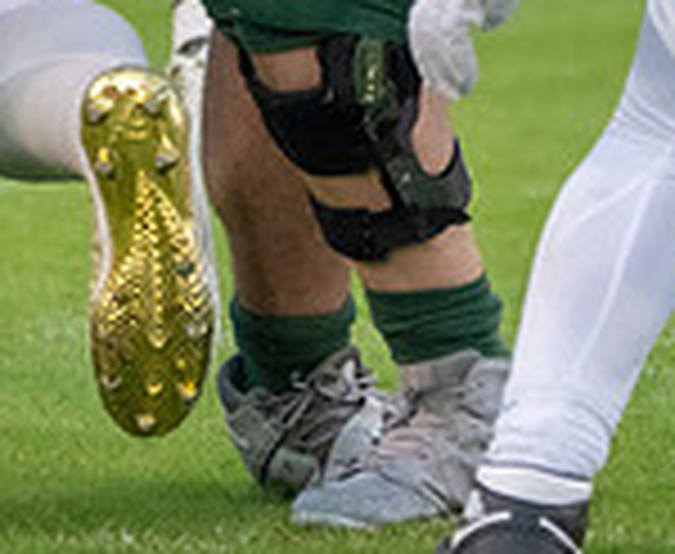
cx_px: 432
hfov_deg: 0.9
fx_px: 44604
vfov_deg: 0.7
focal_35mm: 2211
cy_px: -450
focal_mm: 400
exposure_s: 1/1250
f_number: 5.6
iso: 3200
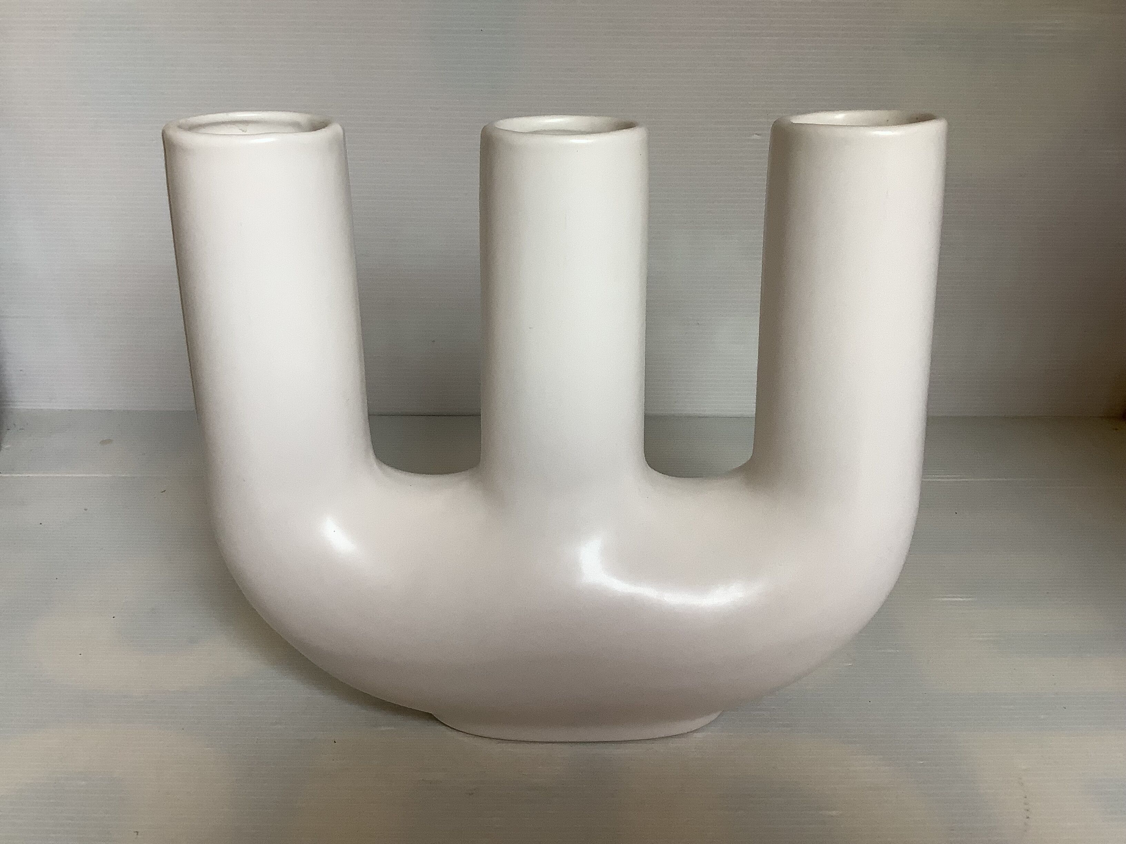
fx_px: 1008
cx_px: 563
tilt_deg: -22.9
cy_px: 422
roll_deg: +0.3
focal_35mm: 31
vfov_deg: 45.4
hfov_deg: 58.4
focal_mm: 3.3
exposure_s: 1/100
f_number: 2.4
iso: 64
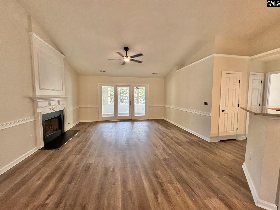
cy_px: 105
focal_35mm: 14
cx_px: 140
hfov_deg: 102.1
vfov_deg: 85.7
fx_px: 113
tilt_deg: -3.5
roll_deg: -0.2
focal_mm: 2.22
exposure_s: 1/120
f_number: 2.2
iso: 250
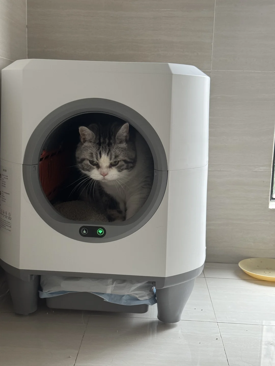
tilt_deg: -8.6
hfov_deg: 30.3
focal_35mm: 48
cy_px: 183
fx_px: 508
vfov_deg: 39.7
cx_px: 138
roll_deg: -1.9
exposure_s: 1/60
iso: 160
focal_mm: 6.76
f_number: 1.78
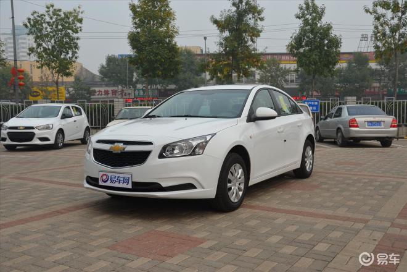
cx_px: 204
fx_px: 407
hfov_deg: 53.1
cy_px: 136
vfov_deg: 36.9
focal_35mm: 36
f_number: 8
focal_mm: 24
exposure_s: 1/250
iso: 110
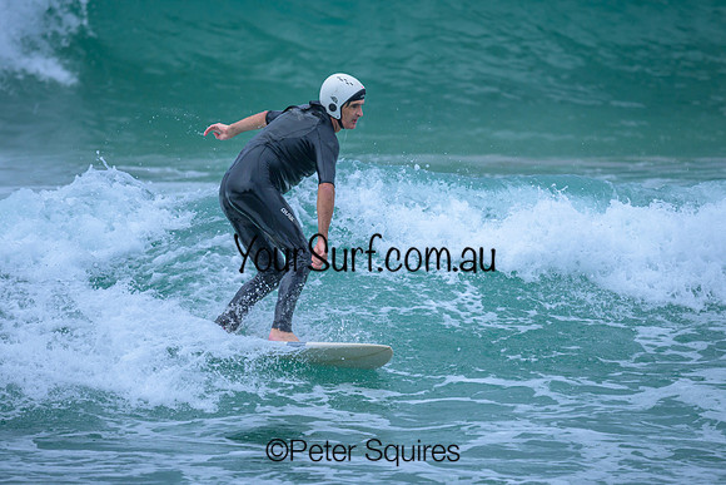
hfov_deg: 1.9
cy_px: 250
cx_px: 364
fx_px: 22173
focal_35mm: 1099
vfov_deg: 1.3
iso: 280
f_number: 6.3
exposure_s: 1/2000
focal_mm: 800
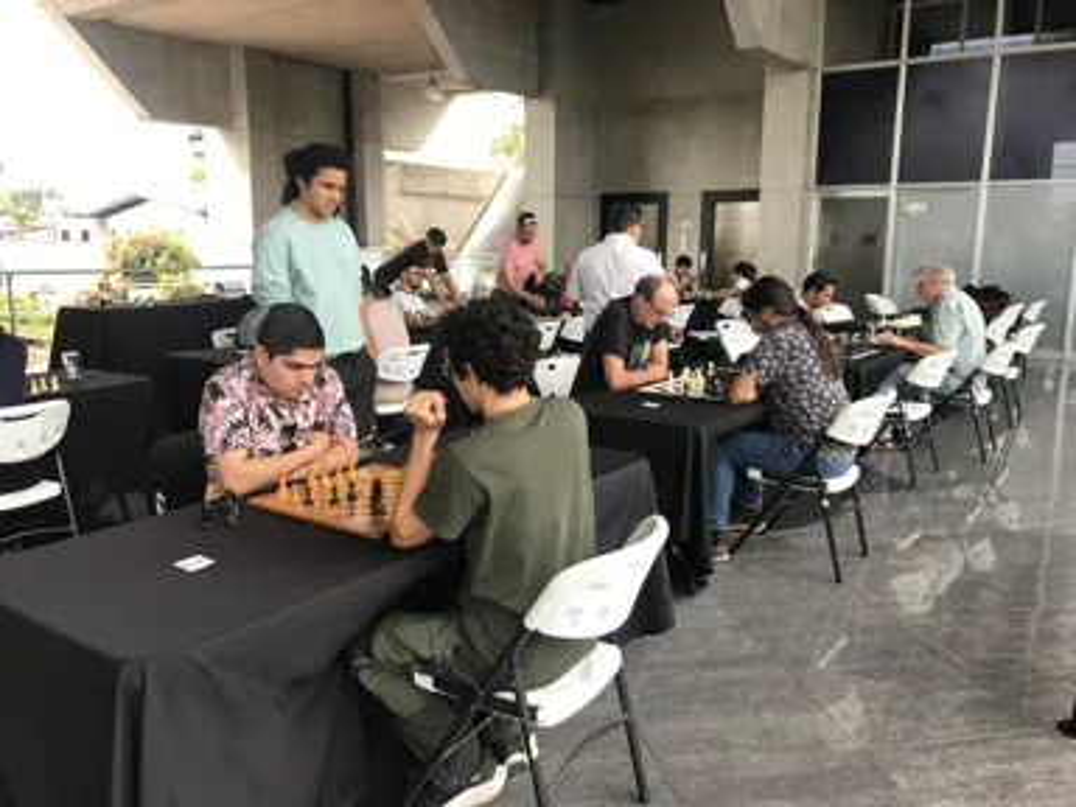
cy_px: 404
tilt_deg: -8.8
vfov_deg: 49.7
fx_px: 870
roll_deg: -0.7
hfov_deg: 63.4
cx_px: 538
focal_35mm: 28
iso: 20
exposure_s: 1/40
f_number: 1.8
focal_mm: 3.99
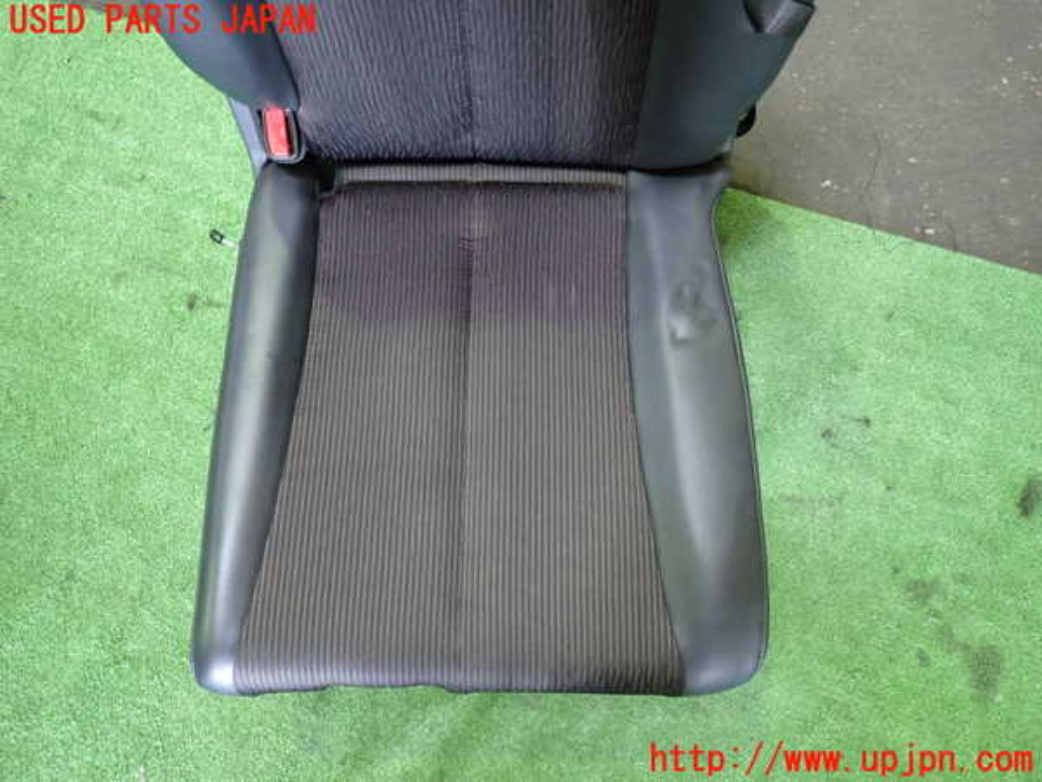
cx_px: 521
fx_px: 753
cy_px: 391
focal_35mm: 25
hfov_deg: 69.4
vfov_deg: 54.9
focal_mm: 4.5
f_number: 2
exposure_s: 1/30
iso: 500
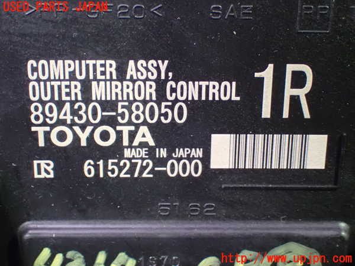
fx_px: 687
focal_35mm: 67
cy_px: 133
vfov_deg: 21.9
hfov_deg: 29.0
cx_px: 178
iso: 1600
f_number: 3.8
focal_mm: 11.88
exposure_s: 1/25
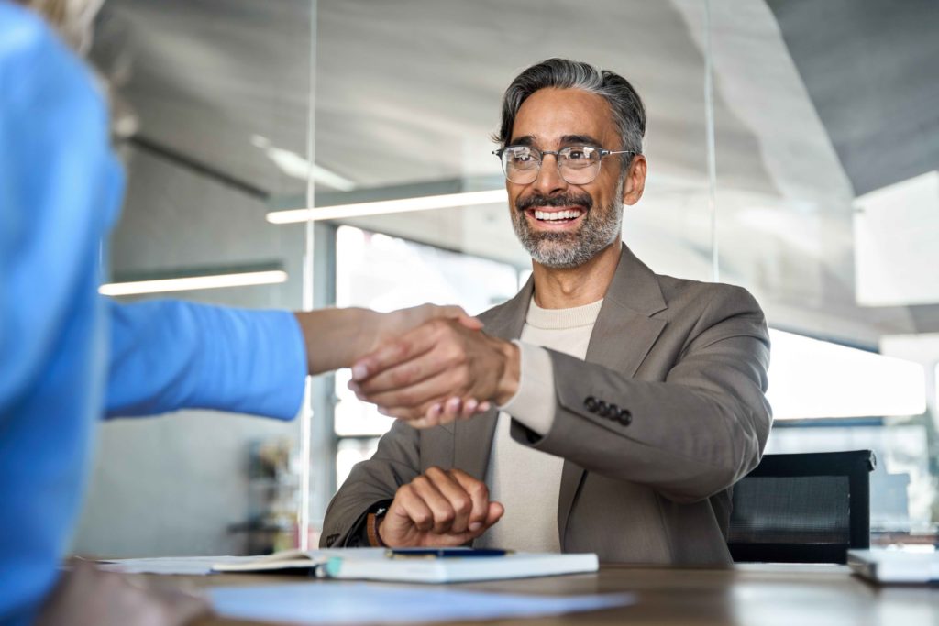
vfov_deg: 26.6
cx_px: 470
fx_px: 1323
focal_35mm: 51
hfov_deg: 39.1
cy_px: 313
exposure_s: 1/400
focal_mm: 50.7
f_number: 2.8
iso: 640
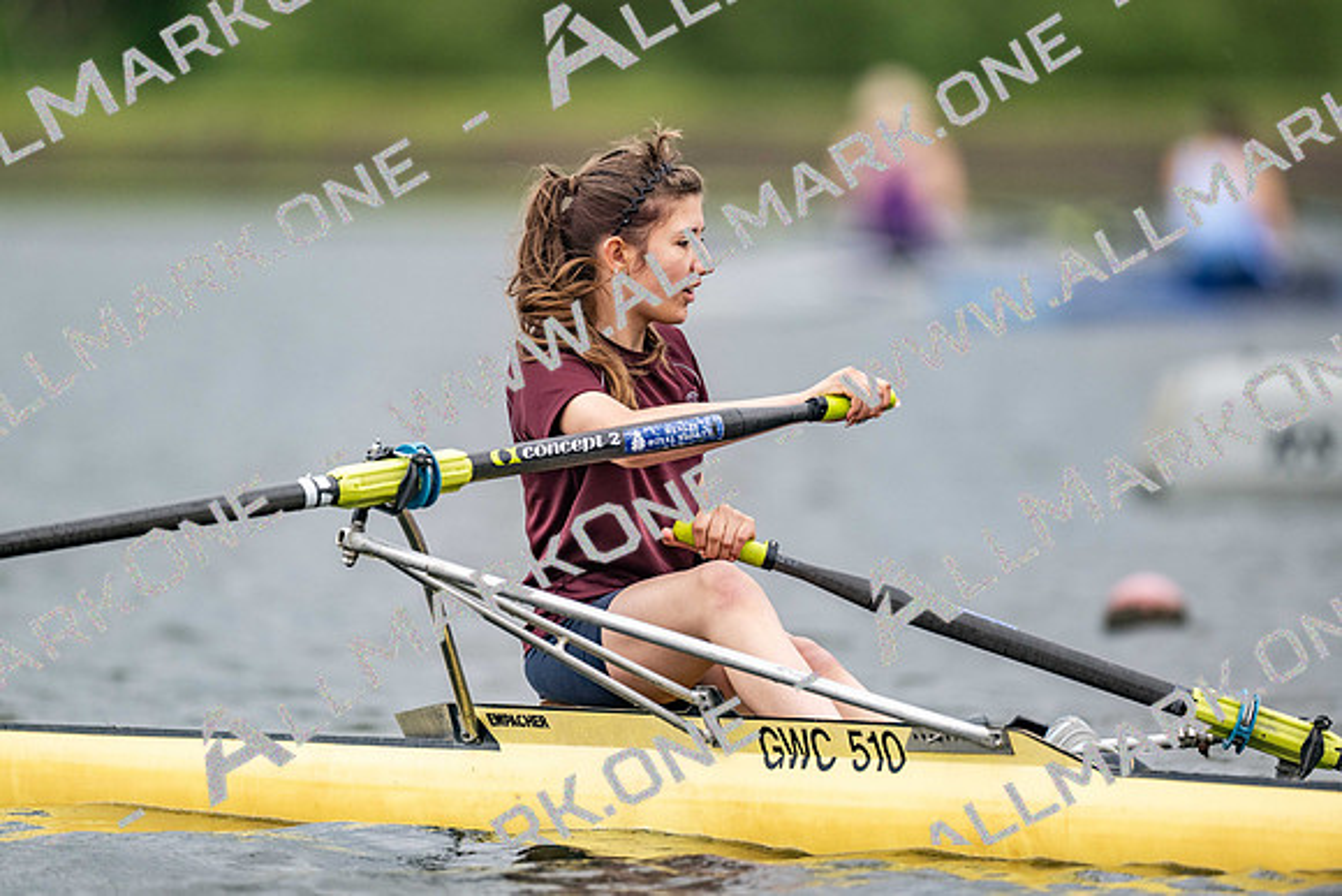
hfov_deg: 3.4
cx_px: 671
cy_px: 448
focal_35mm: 600
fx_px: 22371
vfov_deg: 2.3
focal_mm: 600
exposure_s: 1/2500
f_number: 4
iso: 560
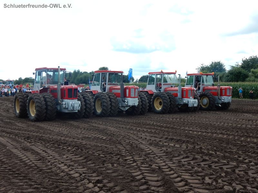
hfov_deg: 43.9
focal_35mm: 43
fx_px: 320
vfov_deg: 33.6
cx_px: 129
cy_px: 96
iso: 125
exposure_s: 1/400
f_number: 4.2
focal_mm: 7.6
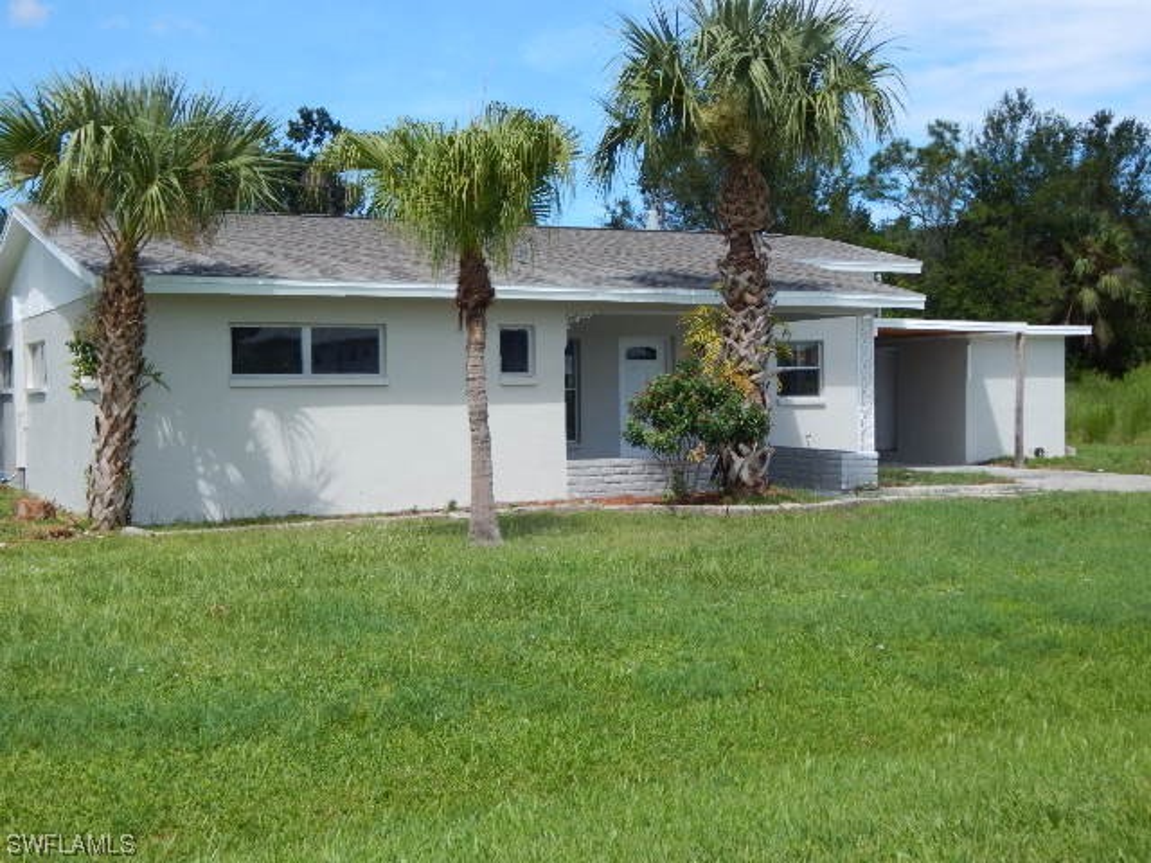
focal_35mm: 48
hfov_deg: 39.7
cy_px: 432
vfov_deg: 30.3
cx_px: 576
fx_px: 1596
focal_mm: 8.6
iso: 125
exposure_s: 1/1000
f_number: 3.7
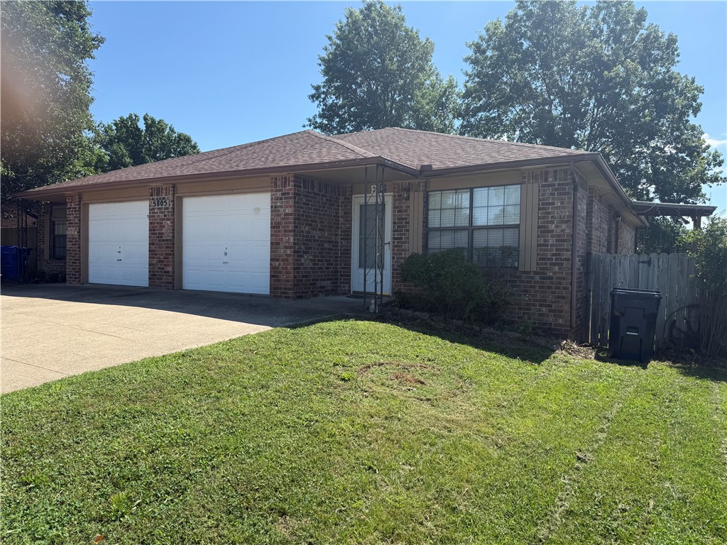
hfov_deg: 71.6
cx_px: 364
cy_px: 272
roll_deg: -0.4
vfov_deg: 56.8
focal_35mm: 24
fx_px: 504
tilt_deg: -0.4
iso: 80
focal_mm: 6.76
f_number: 1.78
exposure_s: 1/3021
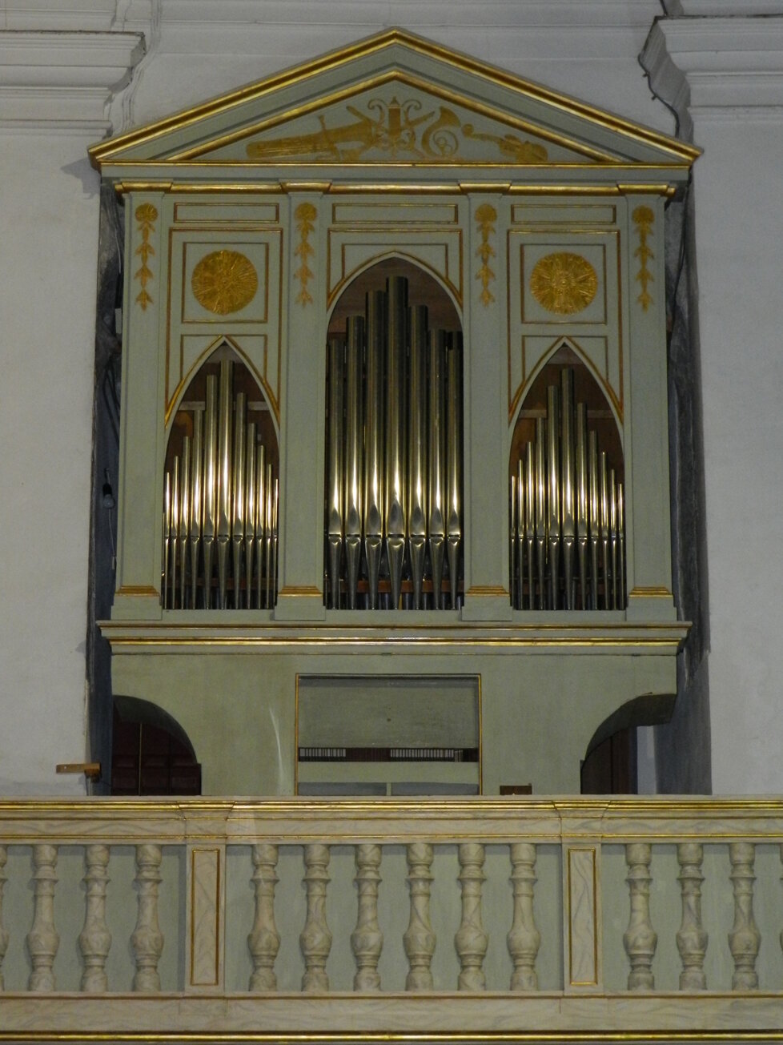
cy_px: 522
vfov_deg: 19.6
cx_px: 392
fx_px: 3017
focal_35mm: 100
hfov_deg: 14.8
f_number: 4.6
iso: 800
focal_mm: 17.7
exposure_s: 1/30
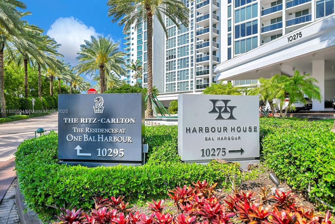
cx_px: 168
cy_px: 112
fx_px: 219
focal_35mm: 24
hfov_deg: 74.9
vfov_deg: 54.2
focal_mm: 23.5
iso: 100
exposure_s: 1/1250
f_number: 4
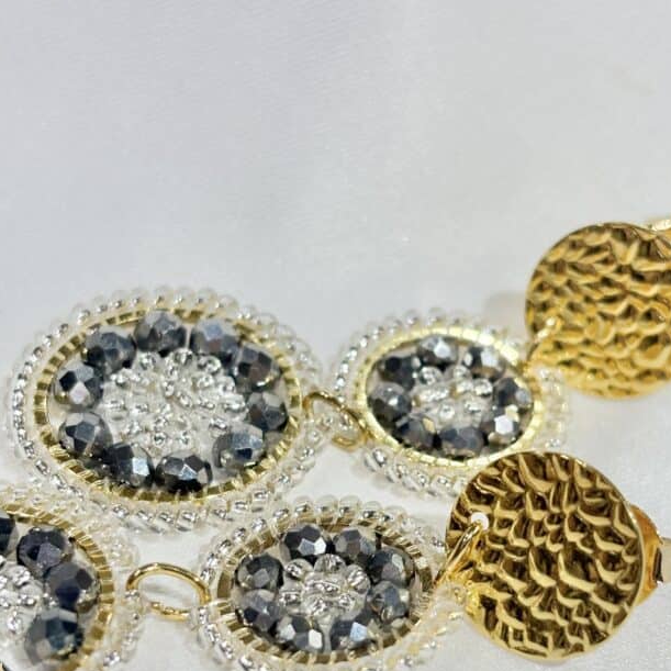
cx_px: 402
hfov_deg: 22.4
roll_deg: +0.6
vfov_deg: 22.4
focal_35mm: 77
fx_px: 1689
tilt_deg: -33.0
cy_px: 448
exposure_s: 1/242
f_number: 1.6
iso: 32
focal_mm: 5.96
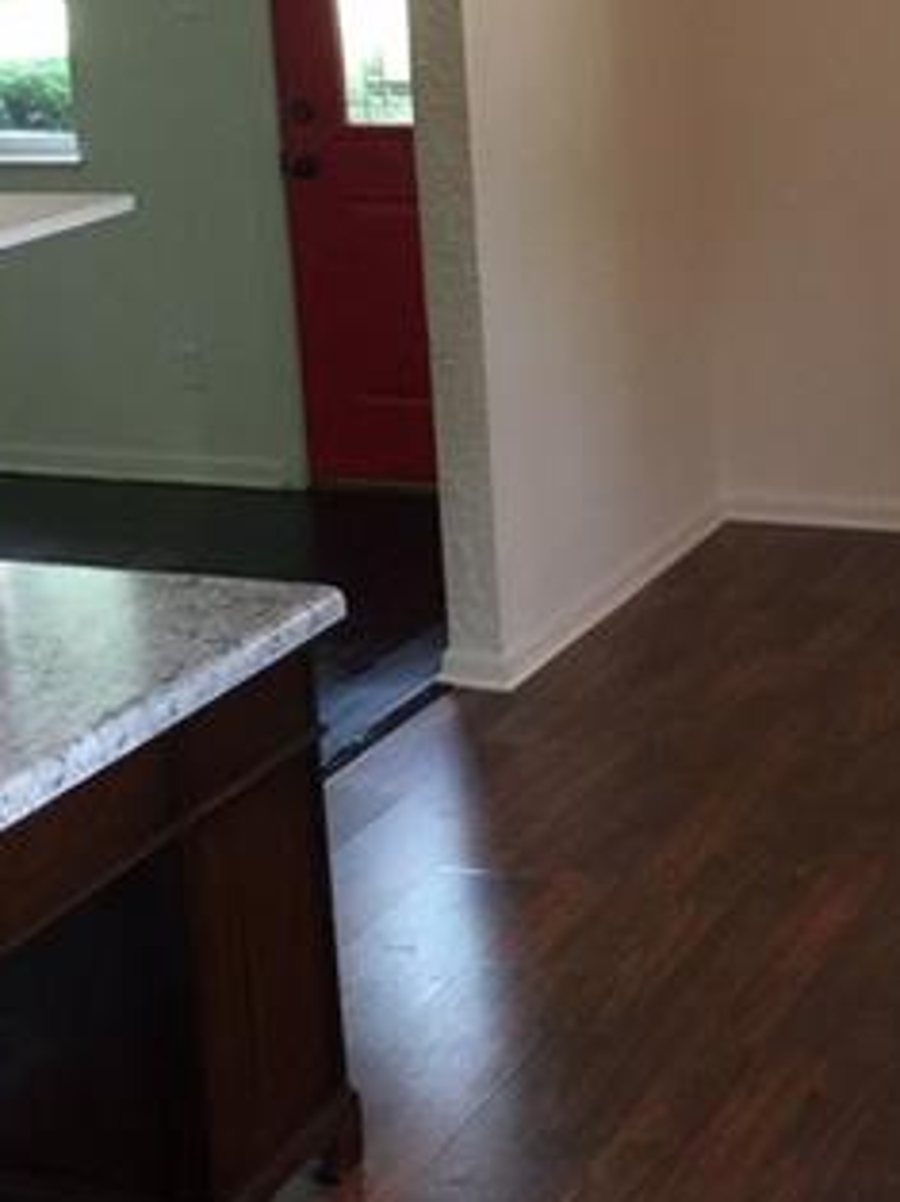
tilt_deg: -10.8
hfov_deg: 20.7
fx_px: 2465
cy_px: 364
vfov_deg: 27.2
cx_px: 521
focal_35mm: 71
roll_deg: +4.5
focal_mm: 4.15
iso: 50
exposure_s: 1/30
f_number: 2.2
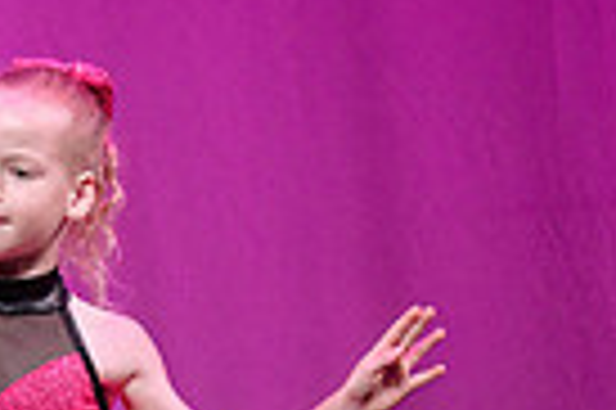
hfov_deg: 2.0
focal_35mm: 1016
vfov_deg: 1.3
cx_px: -887
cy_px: 581
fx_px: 17364
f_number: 2.8
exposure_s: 1/250
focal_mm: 200
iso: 1250
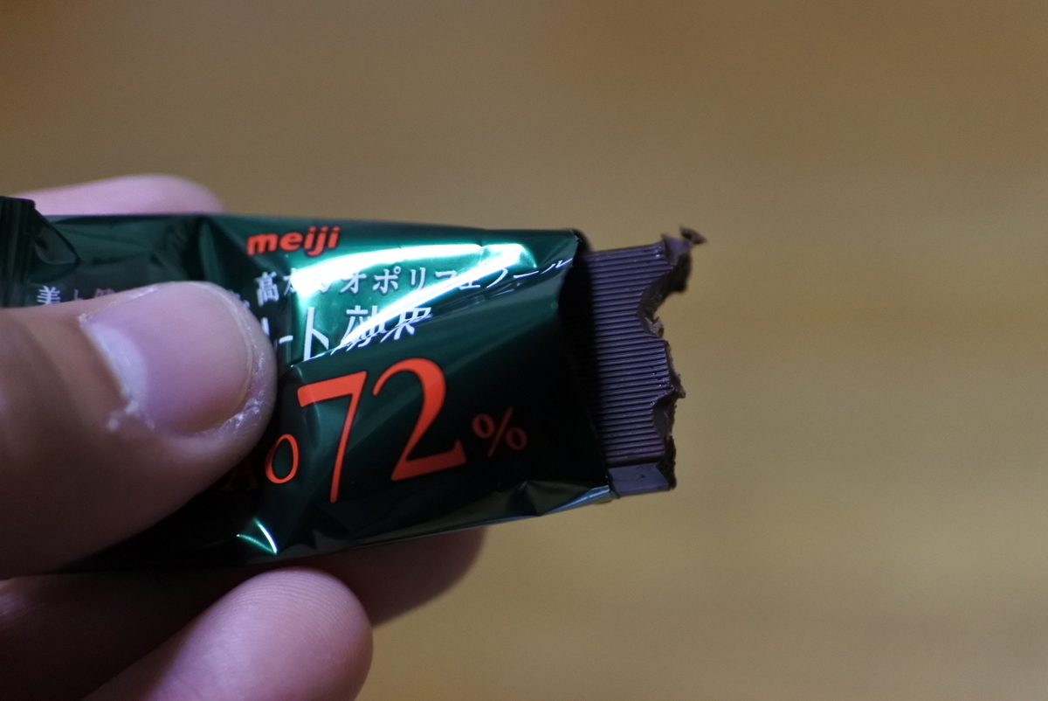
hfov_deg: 40.3
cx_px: 524
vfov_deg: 27.6
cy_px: 350
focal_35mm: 49
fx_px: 1427
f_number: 1.8
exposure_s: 1/125
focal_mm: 18.5
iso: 1800
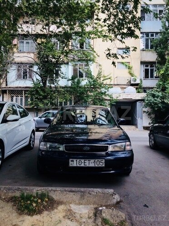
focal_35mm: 29
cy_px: 113
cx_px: 84
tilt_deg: +1.8
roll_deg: -0.3
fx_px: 189
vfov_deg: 61.7
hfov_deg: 48.2
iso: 32
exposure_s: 1/281
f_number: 2.2
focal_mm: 4.15
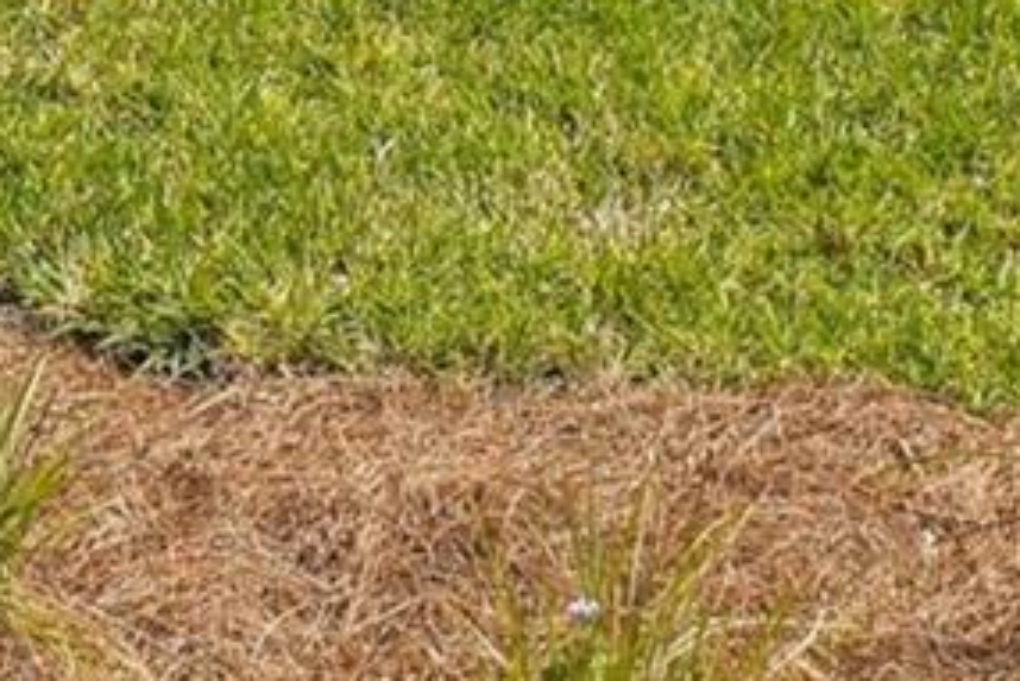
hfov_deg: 21.0
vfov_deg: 11.0
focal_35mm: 95
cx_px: 93
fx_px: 2693
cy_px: -1173
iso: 100
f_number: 7.1
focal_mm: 11.5
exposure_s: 1/800
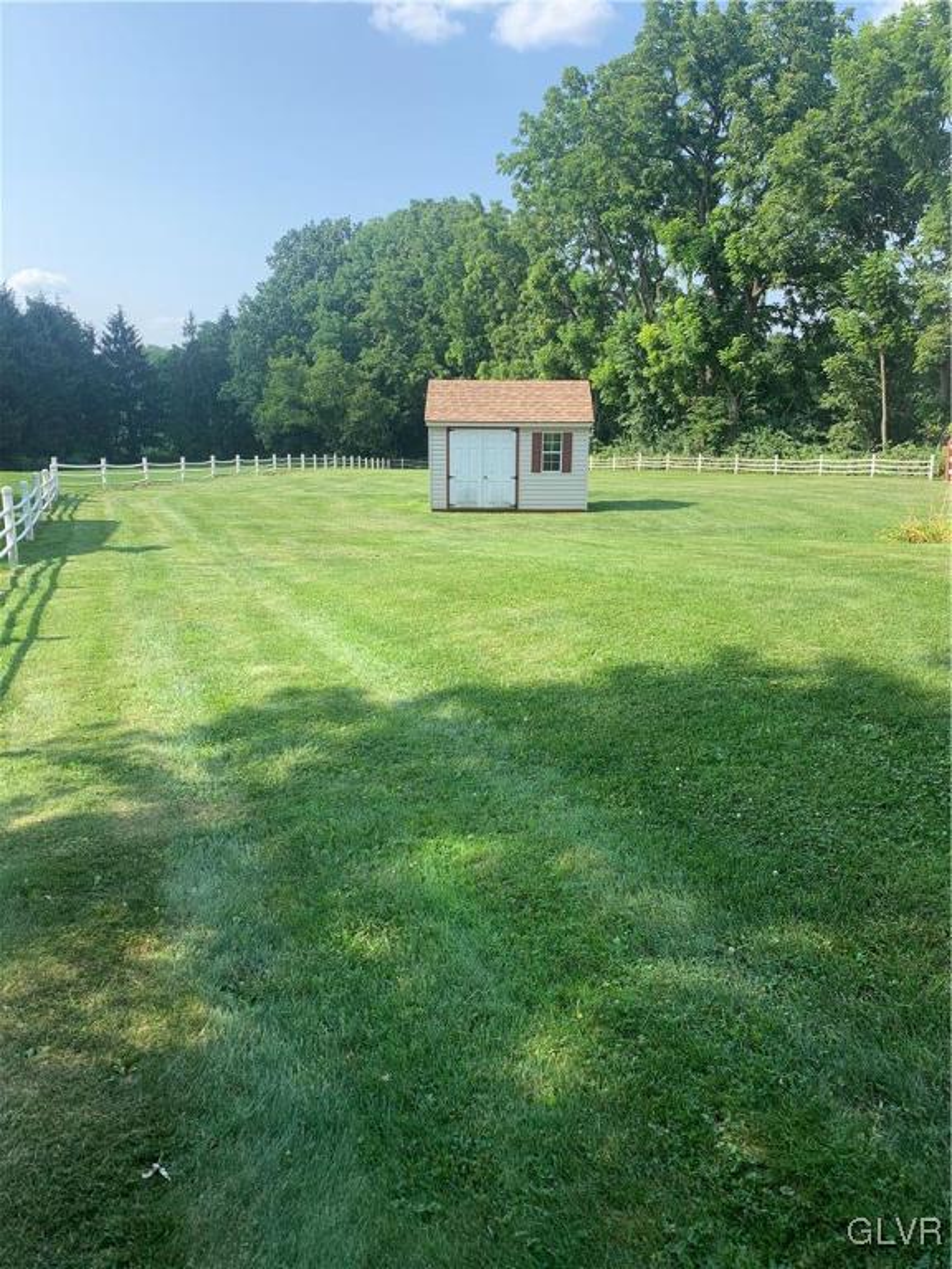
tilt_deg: -11.9
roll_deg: -0.5
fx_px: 953
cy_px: 634
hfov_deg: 53.1
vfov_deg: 67.3
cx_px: 476
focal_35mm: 26
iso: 25
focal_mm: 4.25
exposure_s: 1/879
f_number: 1.8
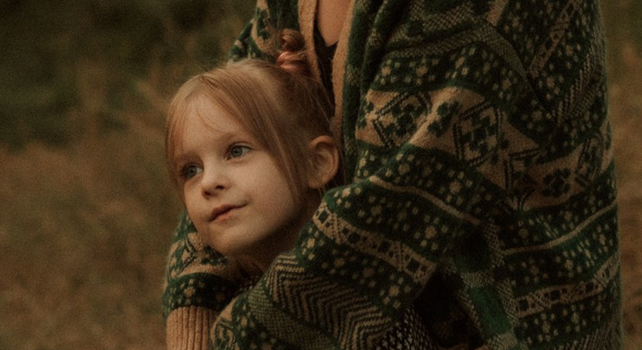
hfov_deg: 16.4
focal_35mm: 132
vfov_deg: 8.9
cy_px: -71
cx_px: 309
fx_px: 2231
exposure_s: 1/640
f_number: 2
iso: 320
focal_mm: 35
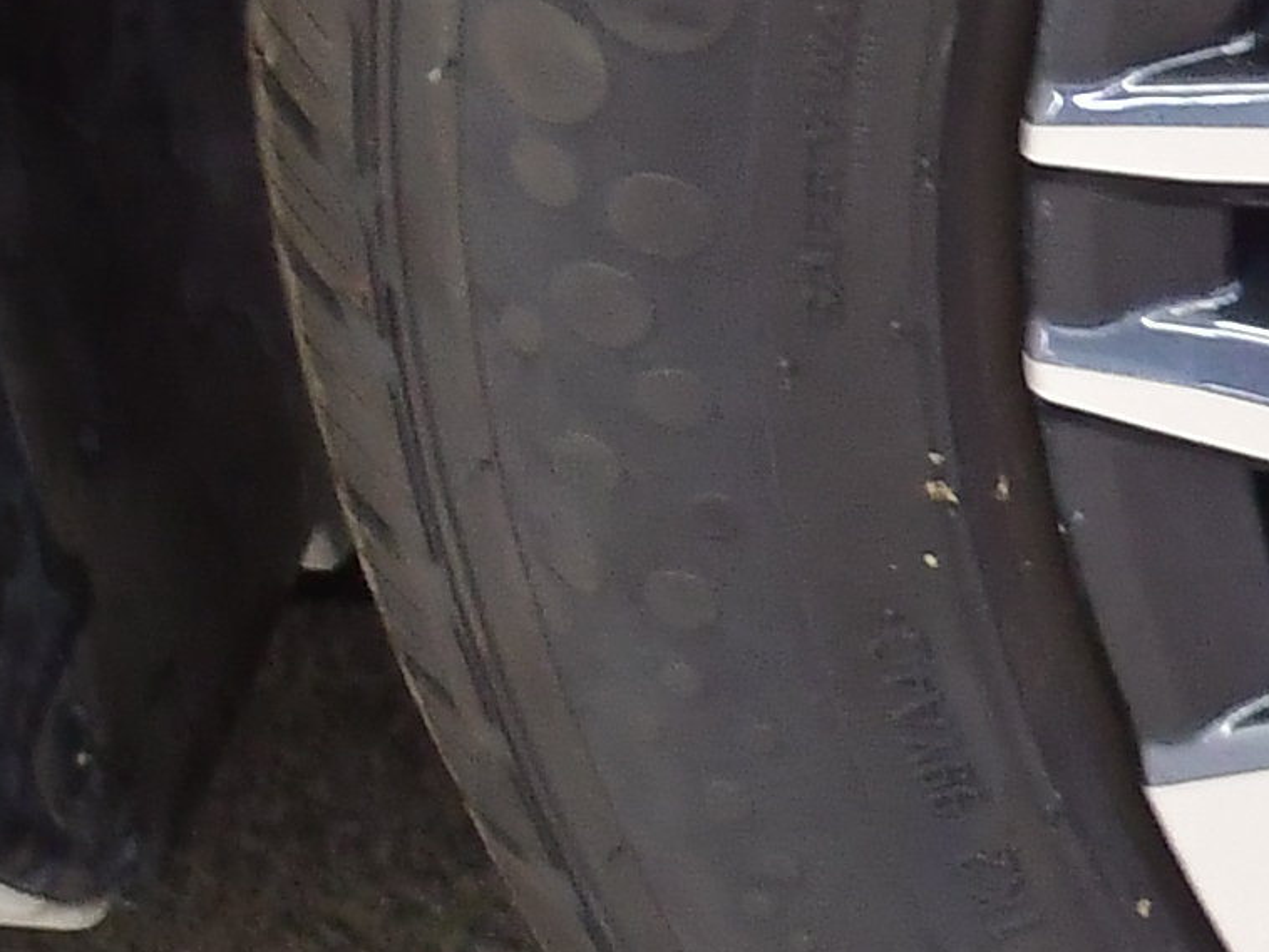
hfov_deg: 5.6
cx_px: 3469
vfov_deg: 4.4
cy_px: 448
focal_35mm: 339
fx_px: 12431
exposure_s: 1/30
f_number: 4.8
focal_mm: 32
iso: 640
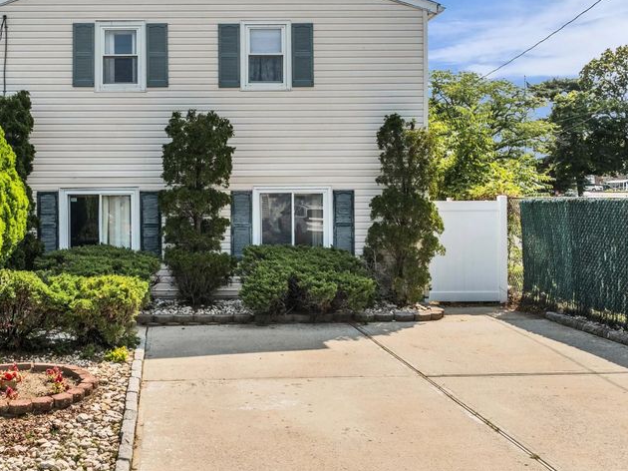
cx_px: 173
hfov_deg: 46.5
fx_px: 707
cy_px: 202
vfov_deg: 36.7
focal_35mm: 39
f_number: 2.8
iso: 200
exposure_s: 1/3200
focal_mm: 12.29
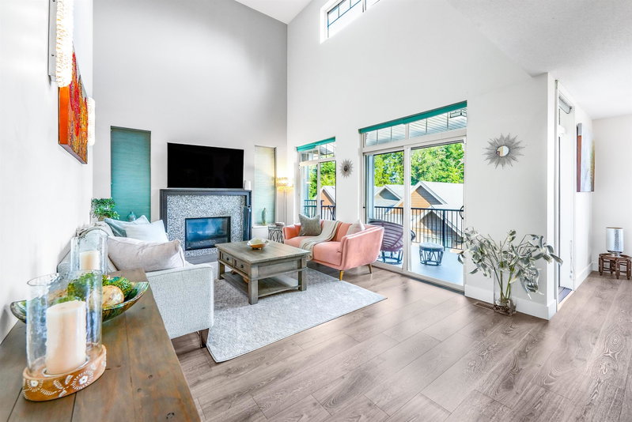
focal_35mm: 14
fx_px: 246
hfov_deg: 104.2
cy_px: 211
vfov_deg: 81.3
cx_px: 316
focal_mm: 14
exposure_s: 1/50
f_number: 10
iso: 400
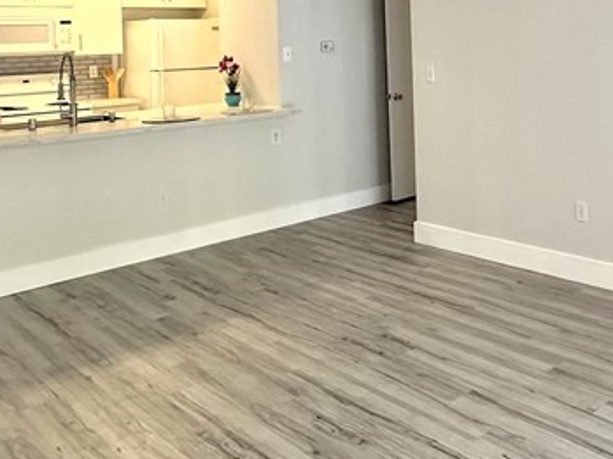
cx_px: 398
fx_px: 726
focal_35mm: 41
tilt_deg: -0.2
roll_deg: +2.1
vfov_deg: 33.1
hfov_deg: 45.3
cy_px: 35
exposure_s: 1/120
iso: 320
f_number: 2.2
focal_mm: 2.22
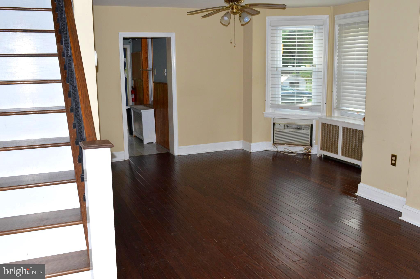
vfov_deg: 38.3
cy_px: 140
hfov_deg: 55.2
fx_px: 402
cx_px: 210
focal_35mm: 34
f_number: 8
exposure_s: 1/60
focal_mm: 23
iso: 560
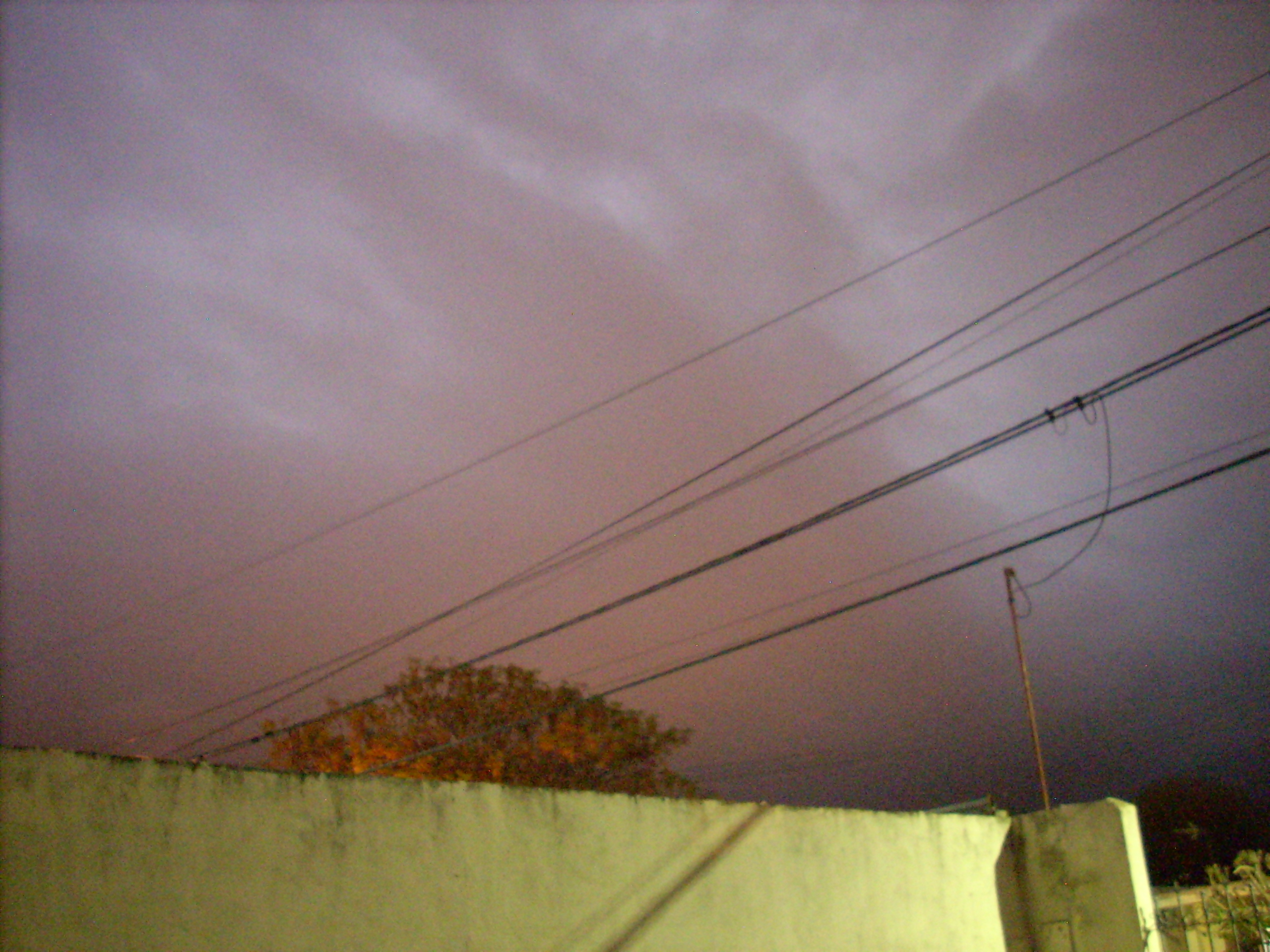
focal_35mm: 37
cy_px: 476
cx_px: 635
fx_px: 1357
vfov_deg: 38.7
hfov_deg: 50.1
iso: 800
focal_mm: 6.2
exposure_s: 1
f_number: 2.8
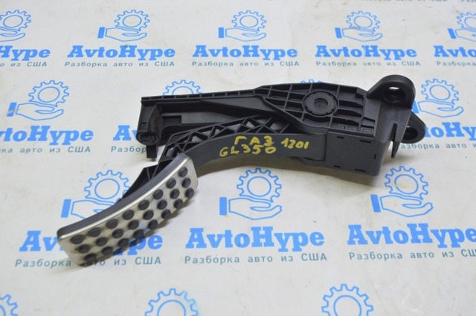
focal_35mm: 36
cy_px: 158
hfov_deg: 53.2
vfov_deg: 36.8
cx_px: 238
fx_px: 475
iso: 400
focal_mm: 24
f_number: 5.6
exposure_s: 1/20
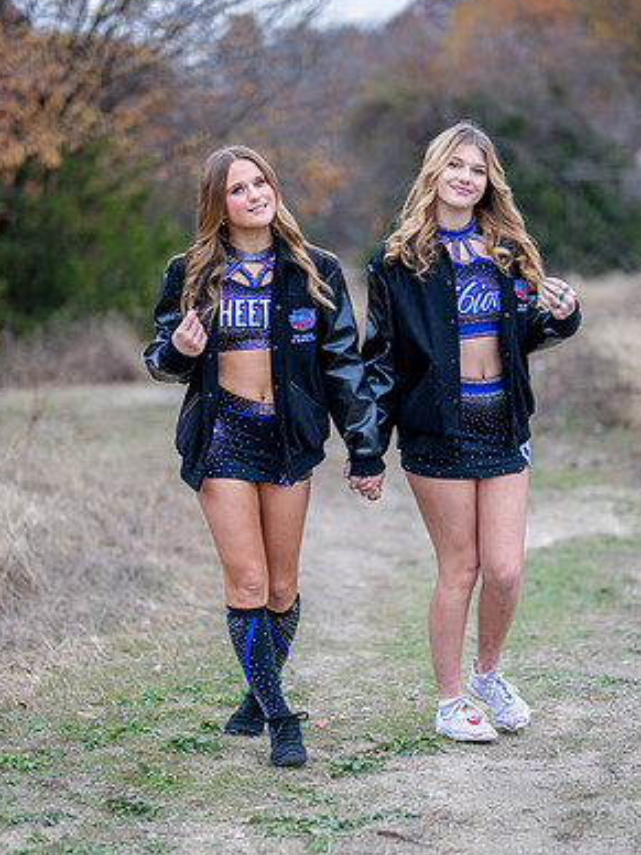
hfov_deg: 17.8
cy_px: 415
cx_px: 358
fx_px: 2049
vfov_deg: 23.6
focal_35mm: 83
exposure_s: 1/1000
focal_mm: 50
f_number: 1.2
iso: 400
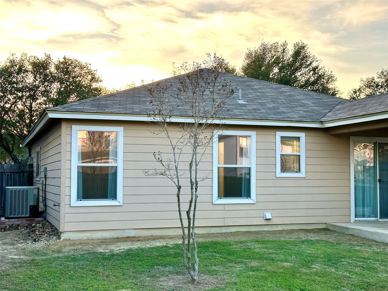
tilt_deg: +2.5
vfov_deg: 30.3
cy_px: 146
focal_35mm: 48
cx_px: 194
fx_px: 538
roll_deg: -0.4
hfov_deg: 39.7
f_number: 1.78
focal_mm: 6.86
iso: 64
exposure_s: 1/177
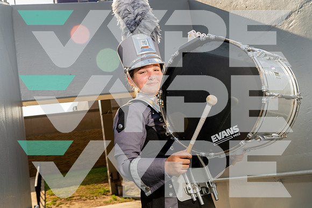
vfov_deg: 27.5
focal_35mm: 49
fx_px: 425
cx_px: 156
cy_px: 104
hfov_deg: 40.3
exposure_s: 1/250
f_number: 8
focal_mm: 49
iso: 100
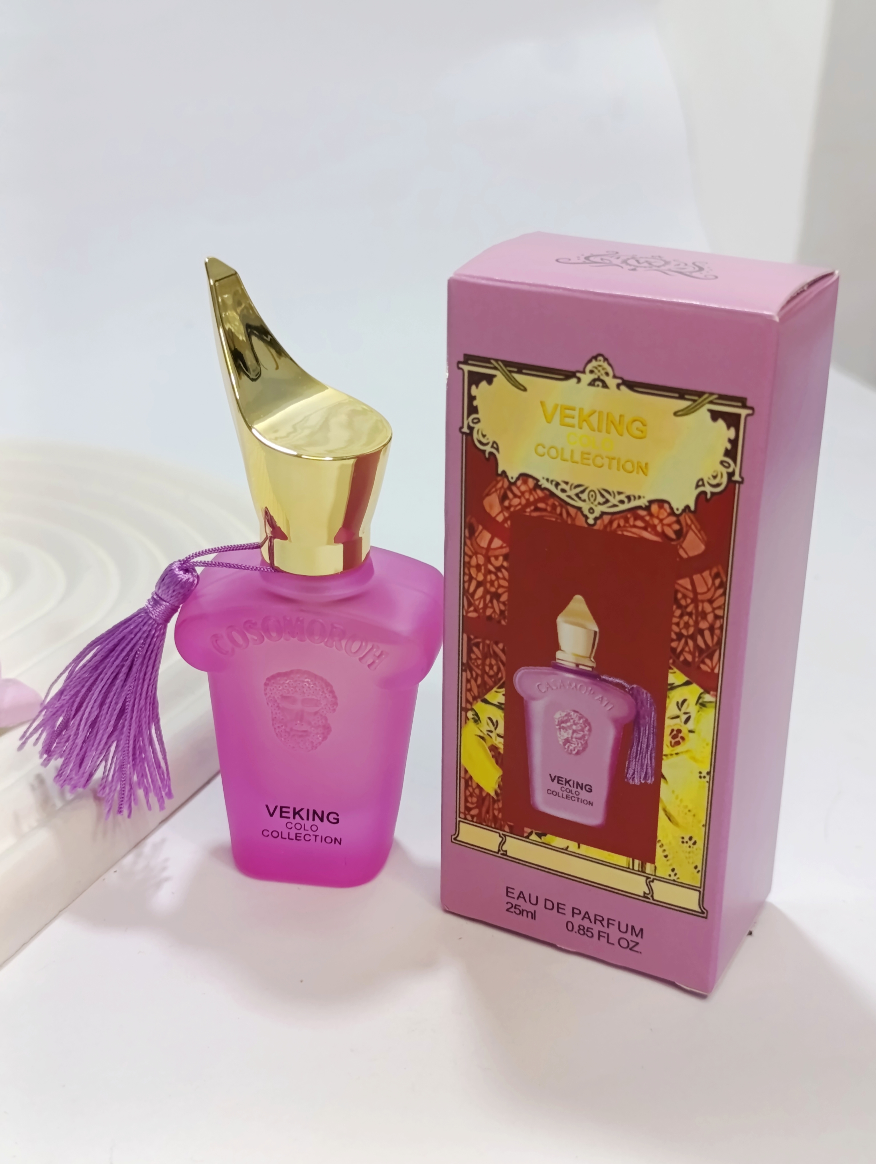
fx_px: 1548
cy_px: 582
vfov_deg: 41.2
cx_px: 438
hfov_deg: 31.6
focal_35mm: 46
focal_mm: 6.14
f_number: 1.6
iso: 640
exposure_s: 1/120
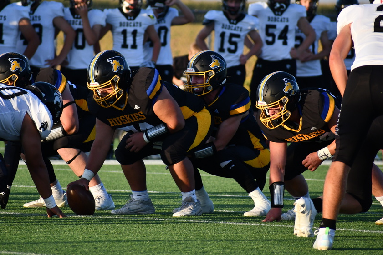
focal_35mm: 548
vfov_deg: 2.5
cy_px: 108
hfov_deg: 3.8
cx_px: 172
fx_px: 5831
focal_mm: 300
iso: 800
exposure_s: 1/1250
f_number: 6.3
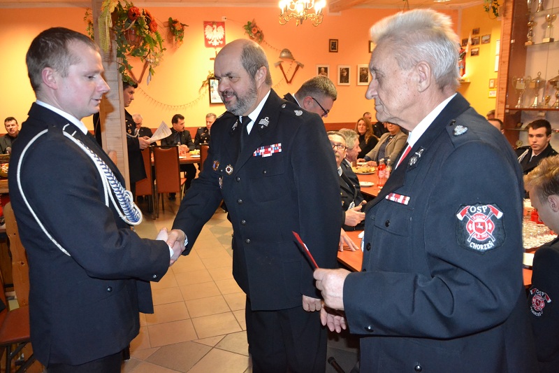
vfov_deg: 47.9
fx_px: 419
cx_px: 280
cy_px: 186
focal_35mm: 27
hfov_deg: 67.4
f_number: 3.5
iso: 3200
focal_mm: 18
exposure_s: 1/60
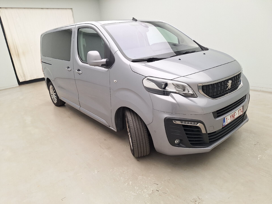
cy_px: 102
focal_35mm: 23
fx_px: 181
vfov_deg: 58.9
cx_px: 136
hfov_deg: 73.9
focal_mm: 5.54
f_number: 1.8
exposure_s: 1/100
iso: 50
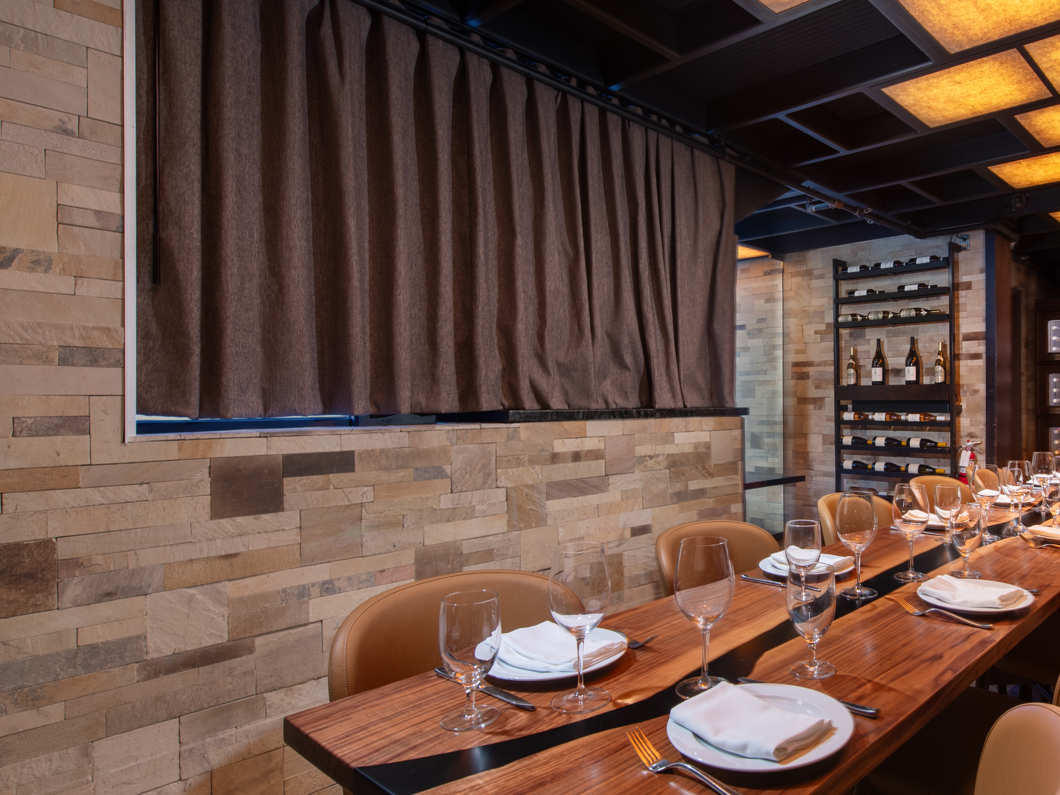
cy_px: 410
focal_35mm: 23
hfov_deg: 70.2
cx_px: 762
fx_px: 704
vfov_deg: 58.9
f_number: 8
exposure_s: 8
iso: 100
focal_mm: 14
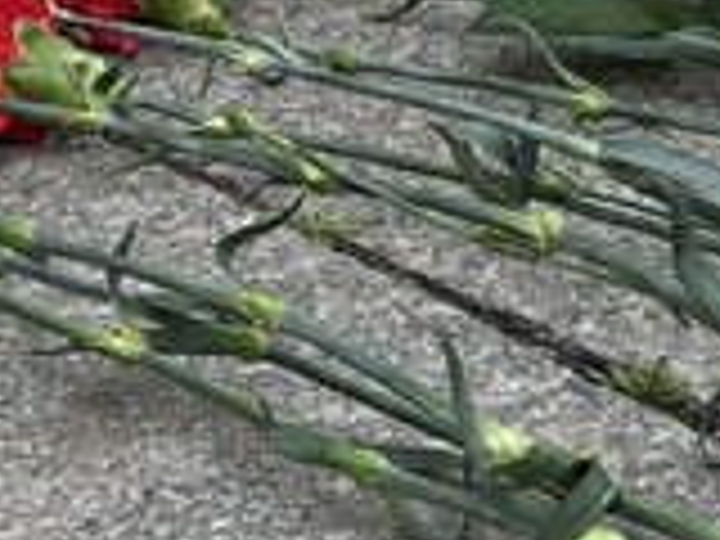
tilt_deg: -22.7
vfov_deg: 7.7
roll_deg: -0.9
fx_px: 4014
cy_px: 22
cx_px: 320
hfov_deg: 10.2
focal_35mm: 193
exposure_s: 1/102
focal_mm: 9
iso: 32
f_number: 2.8
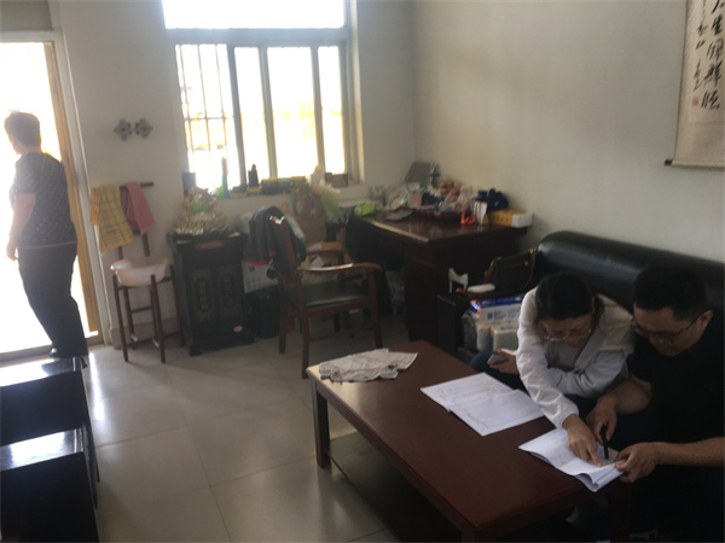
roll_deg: +0.5
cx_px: 362
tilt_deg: -12.0
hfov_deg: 61.7
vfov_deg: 48.2
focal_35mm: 29
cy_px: 272
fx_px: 607
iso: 32
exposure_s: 1/50
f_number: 2.2
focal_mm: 4.15
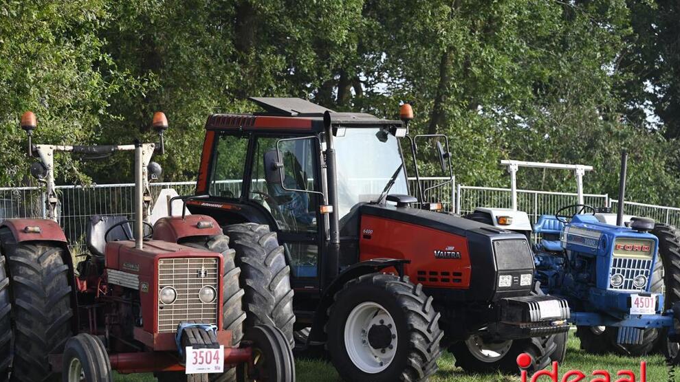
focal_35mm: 126
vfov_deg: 9.6
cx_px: 340
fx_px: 2272
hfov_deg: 17.0
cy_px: 204
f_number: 5.6
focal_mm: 120
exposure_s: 1/500
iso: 320
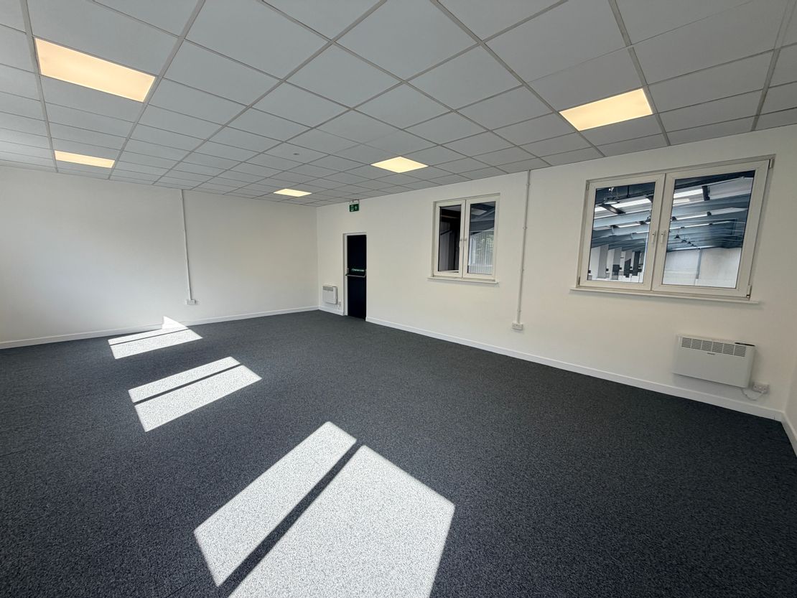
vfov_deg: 85.7
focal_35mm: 14
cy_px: 299
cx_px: 398
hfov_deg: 102.1
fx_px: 322
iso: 40
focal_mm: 2.22
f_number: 2.2
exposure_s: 1/172
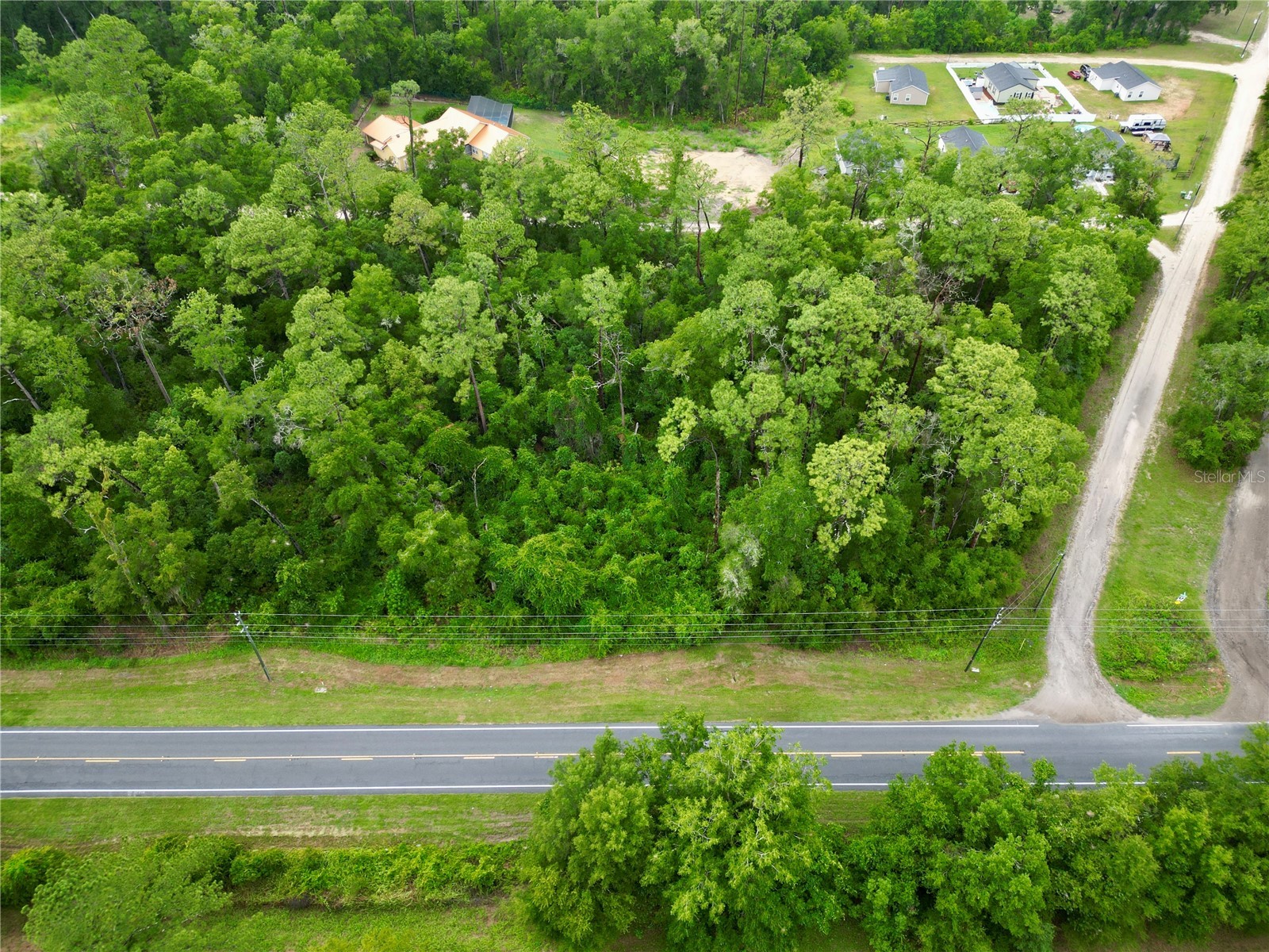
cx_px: 634
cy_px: 476
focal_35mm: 24
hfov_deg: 71.6
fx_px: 880
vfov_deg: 56.8
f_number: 1.7
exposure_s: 1/200
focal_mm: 6.72
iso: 100
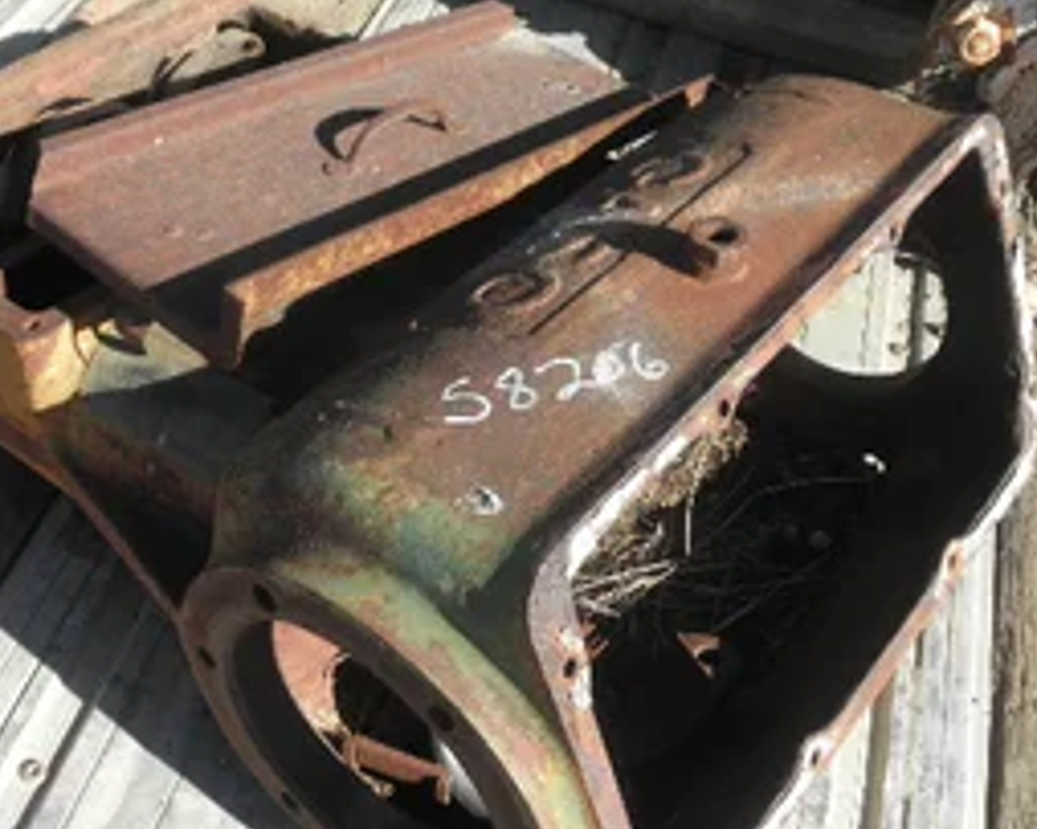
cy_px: 506
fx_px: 1319
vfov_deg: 34.7
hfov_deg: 42.7
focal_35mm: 43
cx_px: 416
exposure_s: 1/500
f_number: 3
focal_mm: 5
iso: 64
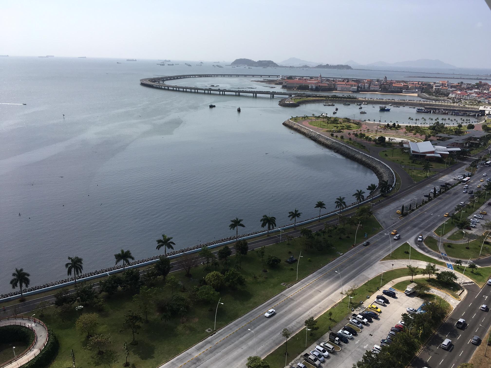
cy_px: 184
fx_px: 411
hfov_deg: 61.7
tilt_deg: -17.9
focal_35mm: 29
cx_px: 246
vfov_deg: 48.2
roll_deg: -0.4
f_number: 2.2
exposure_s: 1/2198
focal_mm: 4.15
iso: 25
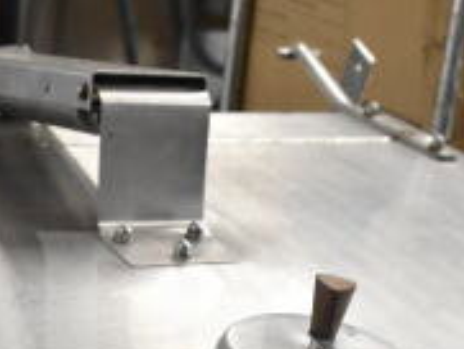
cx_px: 264
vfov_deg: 11.9
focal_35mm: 122
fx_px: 1631
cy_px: 435
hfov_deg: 16.2
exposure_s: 1/40
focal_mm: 25
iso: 1600
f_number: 4
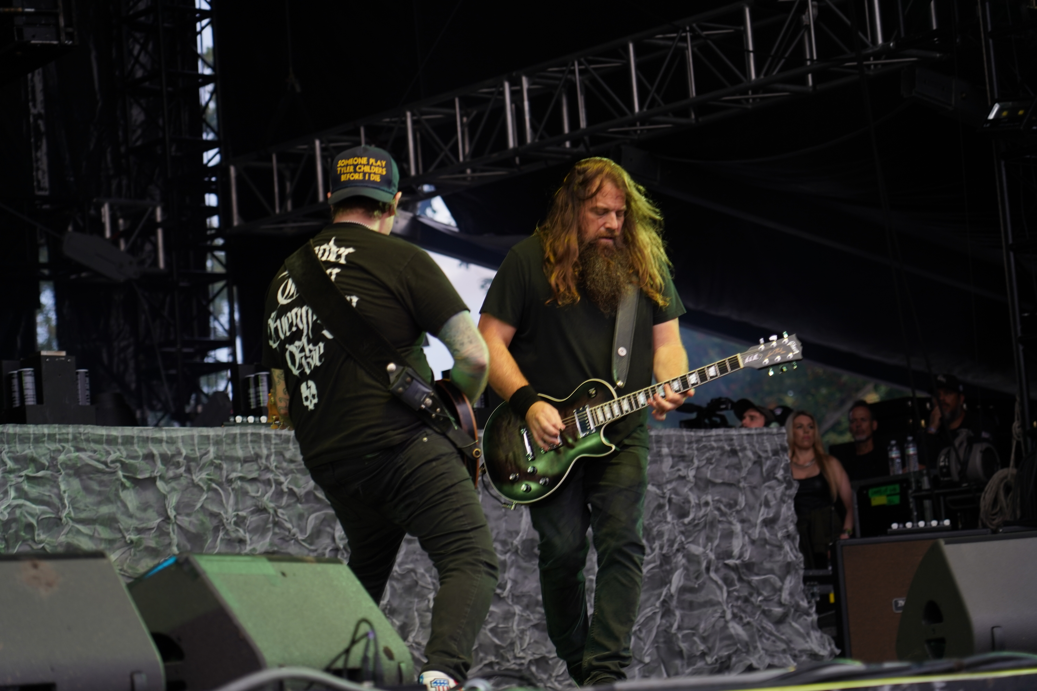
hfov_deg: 19.8
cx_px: 518
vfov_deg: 13.3
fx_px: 2967
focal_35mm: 103
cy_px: 346
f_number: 4
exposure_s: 1/125
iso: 320
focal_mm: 103
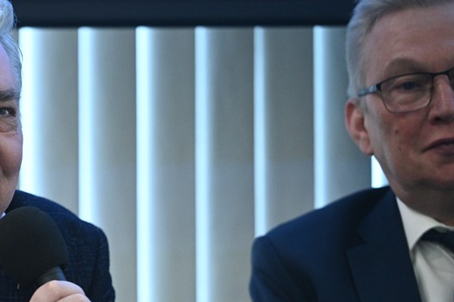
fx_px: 4222
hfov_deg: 6.1
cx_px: 9
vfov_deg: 4.1
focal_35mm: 335
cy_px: 244
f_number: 2.8
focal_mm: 170
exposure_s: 1/100
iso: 3200
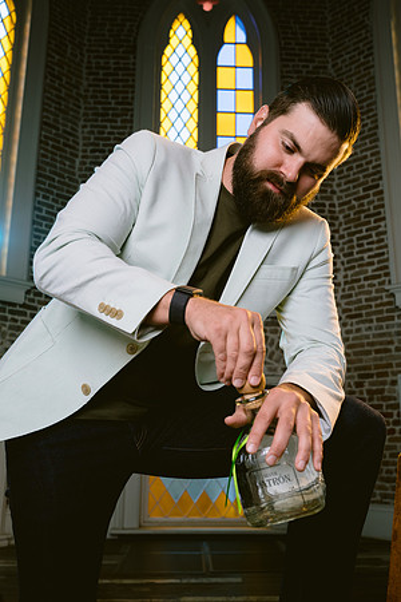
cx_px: 200
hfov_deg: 37.9
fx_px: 585
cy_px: 301
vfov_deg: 54.4
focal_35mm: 35
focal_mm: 35
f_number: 5.6
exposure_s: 1/125
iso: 200
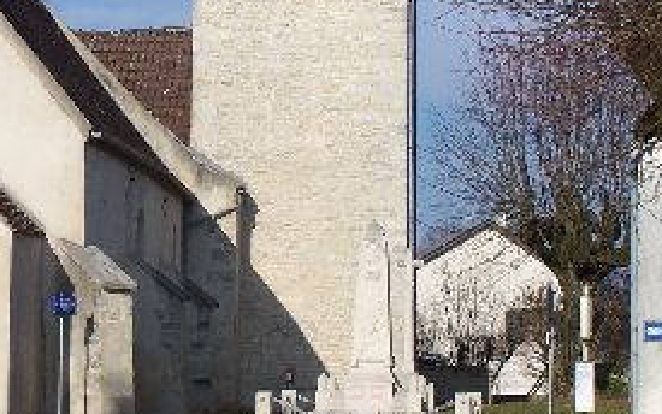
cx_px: 104
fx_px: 2689
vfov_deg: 8.8
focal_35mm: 149
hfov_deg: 13.9
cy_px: 65
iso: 80
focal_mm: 11.1
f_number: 4.5
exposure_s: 1/750
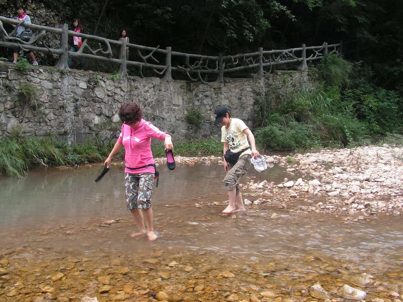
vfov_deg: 39.7
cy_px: 151
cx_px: 202
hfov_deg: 51.4
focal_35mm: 36
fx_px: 419
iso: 50
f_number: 4.8
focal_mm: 6
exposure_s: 1/80
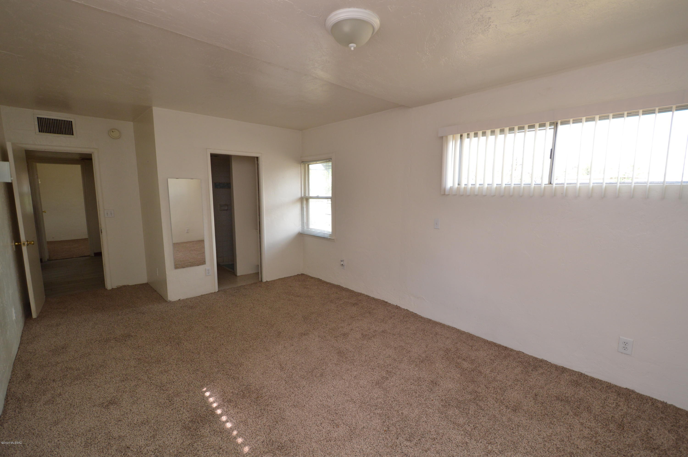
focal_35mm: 15
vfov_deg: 77.2
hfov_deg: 100.4
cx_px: 344
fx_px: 286
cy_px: 228
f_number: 4.5
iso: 400
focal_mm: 10
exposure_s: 1/80
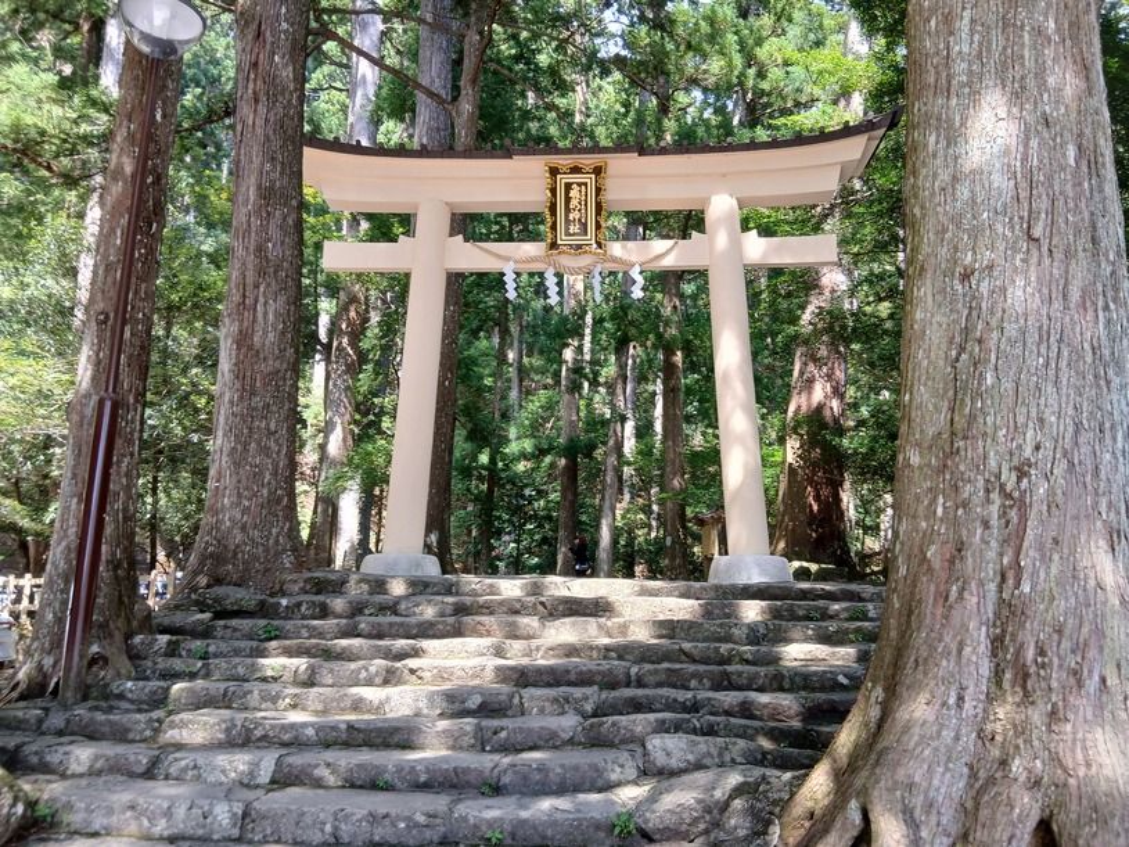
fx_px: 848
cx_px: 564
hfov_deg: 67.3
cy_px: 424
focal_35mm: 26
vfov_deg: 53.1
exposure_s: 1/50
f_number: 1.8
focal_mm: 3.86
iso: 32
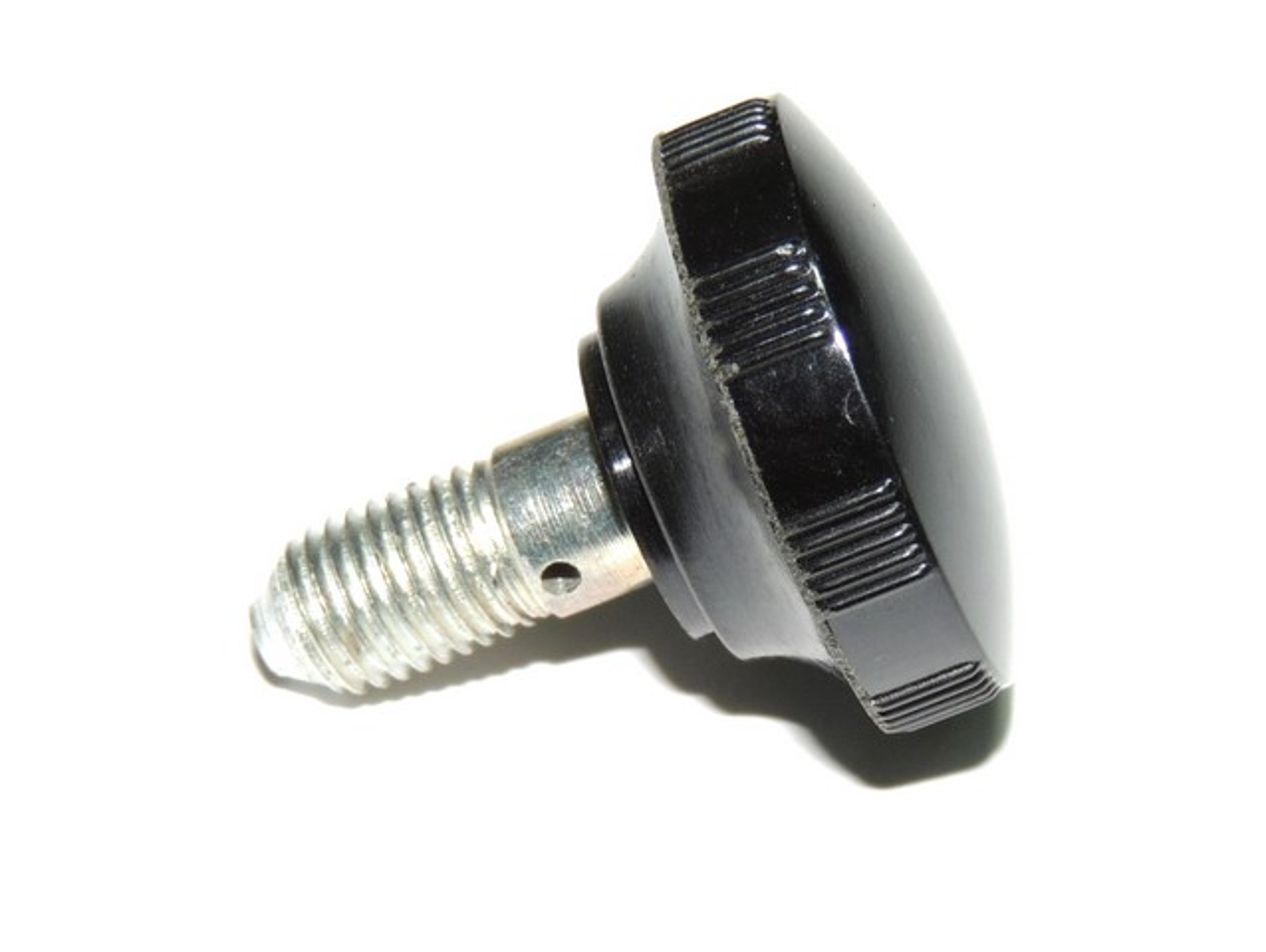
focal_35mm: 70
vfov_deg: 21.1
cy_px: 476
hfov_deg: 27.7
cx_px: 633
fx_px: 2563
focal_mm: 12.4
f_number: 3.9
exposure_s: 1/50
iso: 100
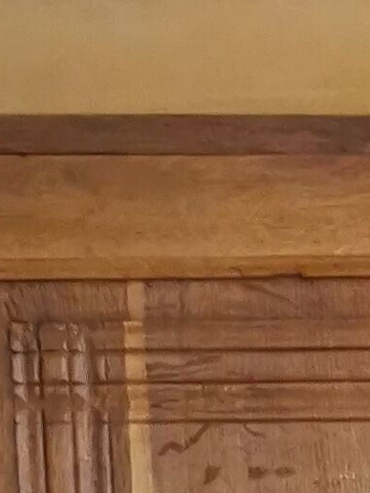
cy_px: 1515
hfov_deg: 7.3
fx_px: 2722
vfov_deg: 8.5
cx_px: 853
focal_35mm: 191
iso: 320
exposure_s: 1/50
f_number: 1.8
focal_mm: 5.58
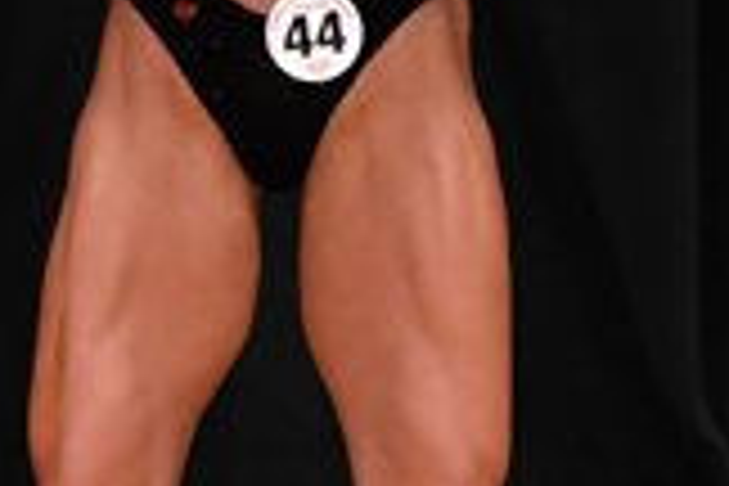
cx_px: 331
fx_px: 29056
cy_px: 9
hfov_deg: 1.4
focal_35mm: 1435
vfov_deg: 1.0
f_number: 5.6
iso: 3200
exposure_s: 1/400
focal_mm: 200
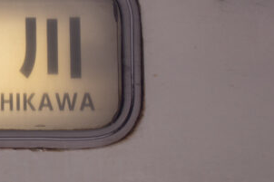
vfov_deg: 5.9
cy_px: 56
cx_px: -93
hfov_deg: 8.7
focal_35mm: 234
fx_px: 1780
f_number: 5.3
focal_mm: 46
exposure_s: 1/100
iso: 160
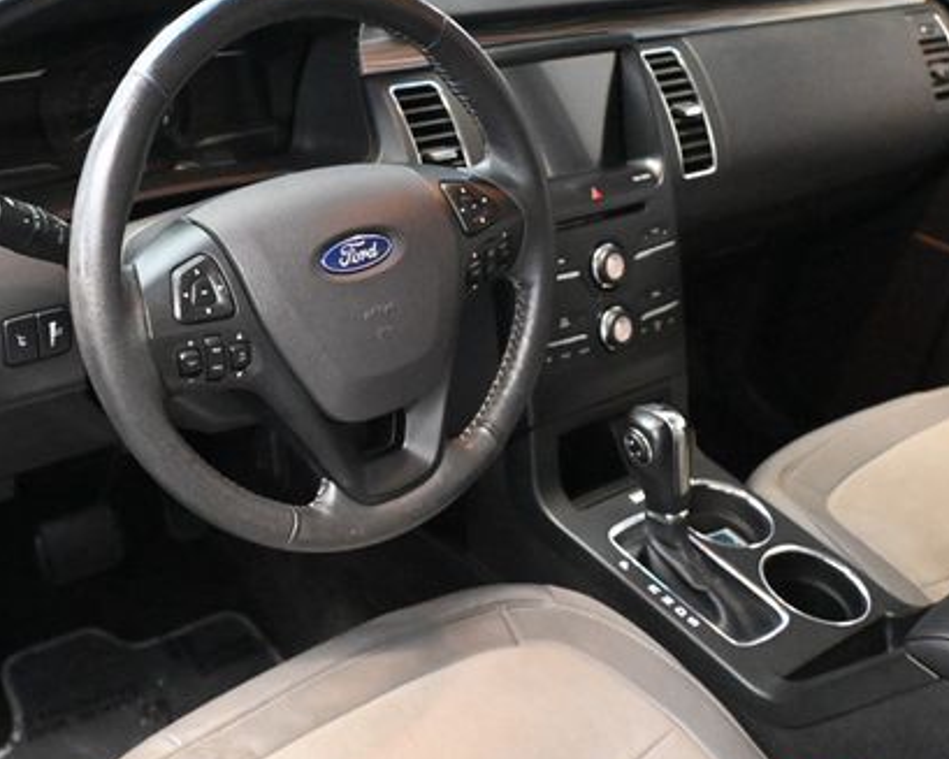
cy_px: 350
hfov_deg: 41.8
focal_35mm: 44
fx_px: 1236
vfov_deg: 34.1
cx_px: 367
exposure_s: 1/60
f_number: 3.8
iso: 12800
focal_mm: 20
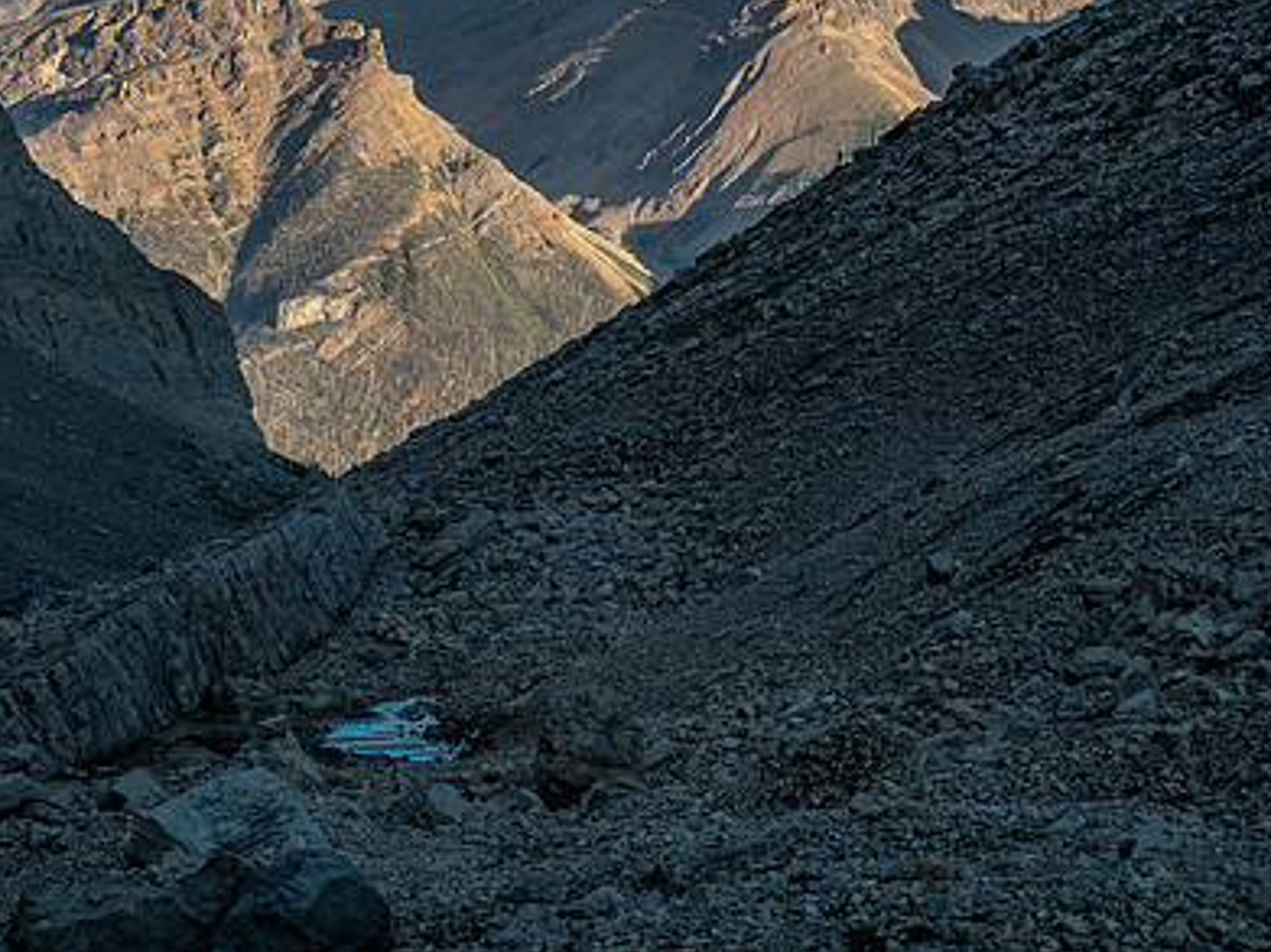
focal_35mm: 95
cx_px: 364
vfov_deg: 15.5
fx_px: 3487
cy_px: 249
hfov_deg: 20.5
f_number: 8
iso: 200
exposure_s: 1/125
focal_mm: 32
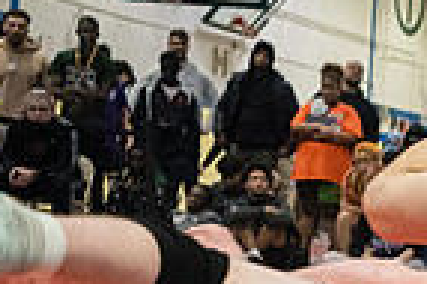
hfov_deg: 13.6
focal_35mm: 142
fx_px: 1682
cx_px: 654
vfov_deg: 9.2
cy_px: 492
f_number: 4
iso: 8000
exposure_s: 1/400
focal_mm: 35
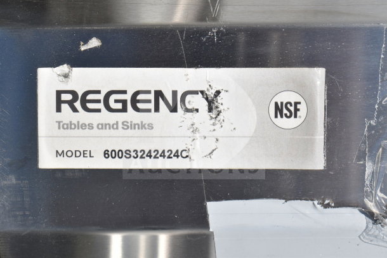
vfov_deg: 16.6
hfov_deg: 24.6
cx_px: 194
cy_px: 129
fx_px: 887
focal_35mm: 82
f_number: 10
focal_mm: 55
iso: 200
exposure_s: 1/400
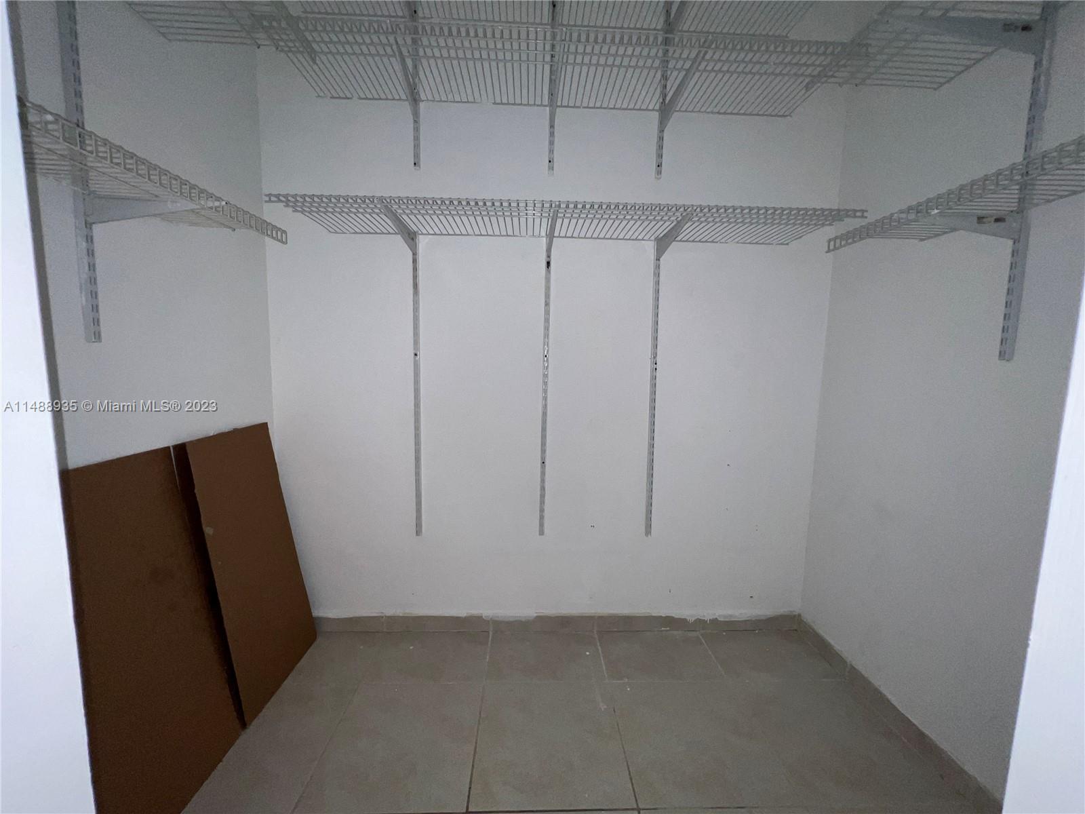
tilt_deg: -7.0
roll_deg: -0.4
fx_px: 407
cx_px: 542
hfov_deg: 106.2
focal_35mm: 13
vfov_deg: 89.9
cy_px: 407
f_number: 1.8
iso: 64
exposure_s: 1/52
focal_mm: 1.57
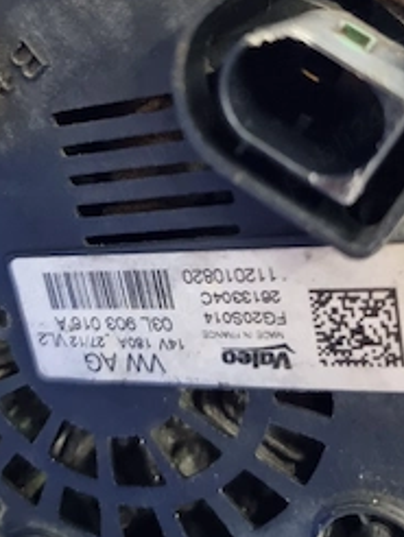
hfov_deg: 36.8
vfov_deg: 46.8
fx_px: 606
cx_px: 225
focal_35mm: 39
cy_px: 164
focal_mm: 6.7
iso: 800
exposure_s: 1/25
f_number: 1.8
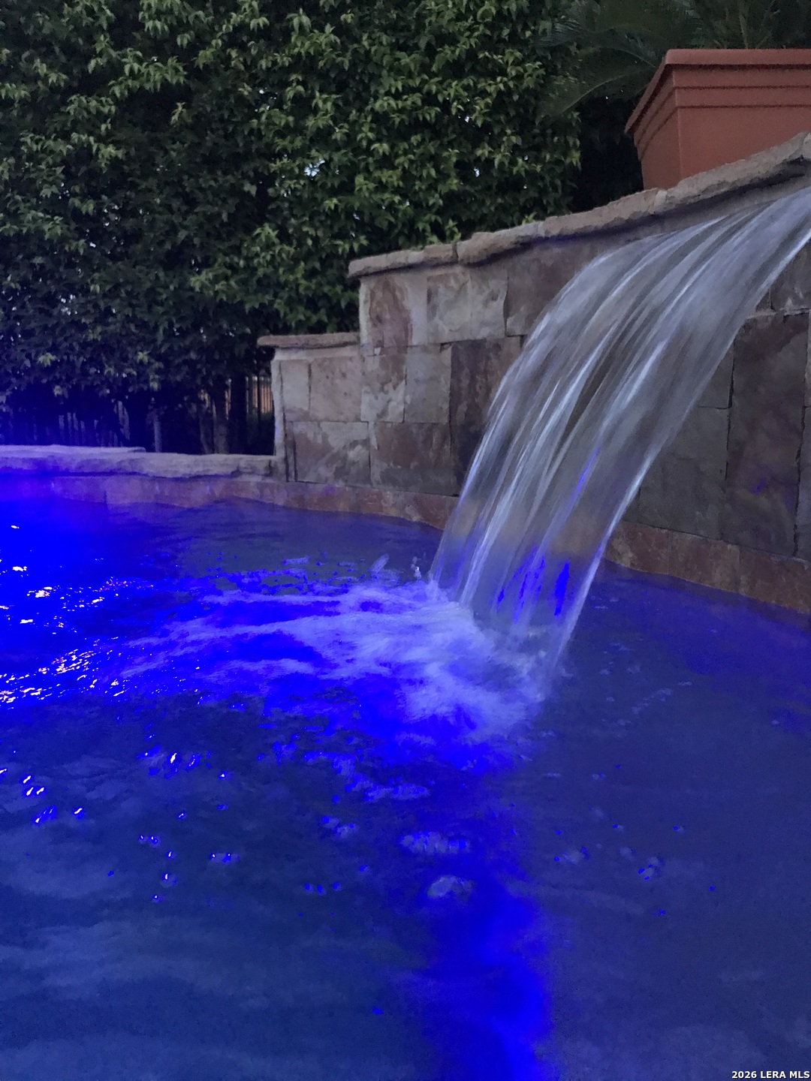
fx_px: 875
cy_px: 540
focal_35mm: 28
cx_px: 406
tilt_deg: -8.4
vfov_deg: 63.4
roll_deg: +1.1
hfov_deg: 49.7
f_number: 1.8
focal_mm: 3.99
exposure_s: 1/5
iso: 100
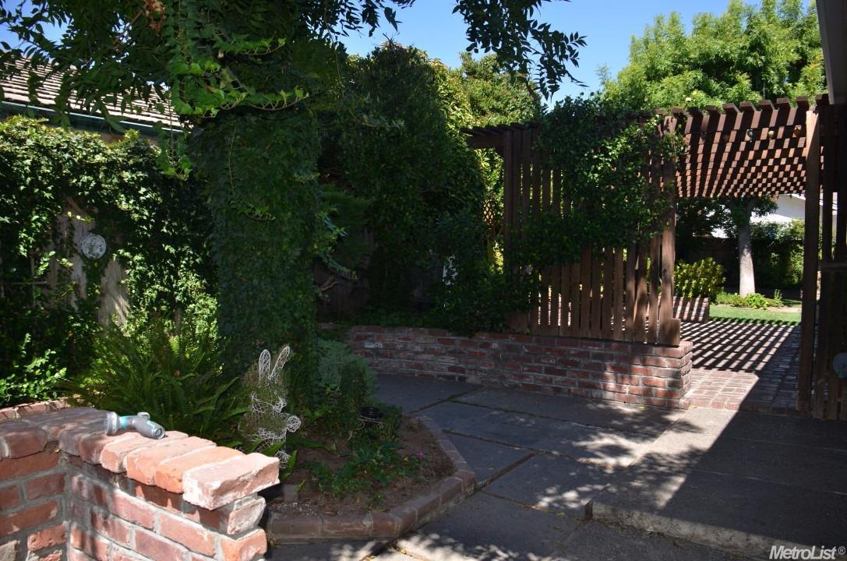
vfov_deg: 47.7
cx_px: 424
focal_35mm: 27
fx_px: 634
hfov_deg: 67.5
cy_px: 280
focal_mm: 18
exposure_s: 1/250
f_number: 5
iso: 100
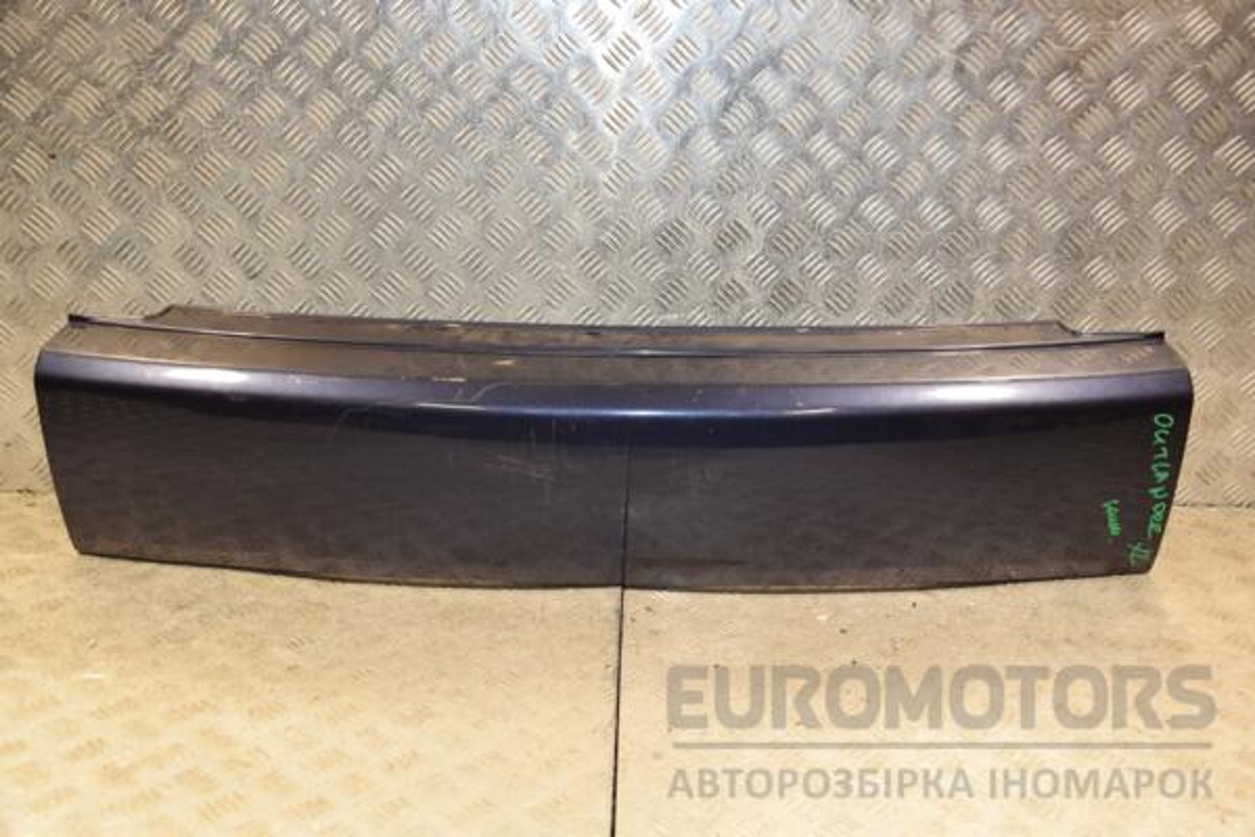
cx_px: 628
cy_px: 418
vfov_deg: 34.2
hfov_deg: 49.6
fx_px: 1359
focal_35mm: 39
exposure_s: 1/160
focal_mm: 26
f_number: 5
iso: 800
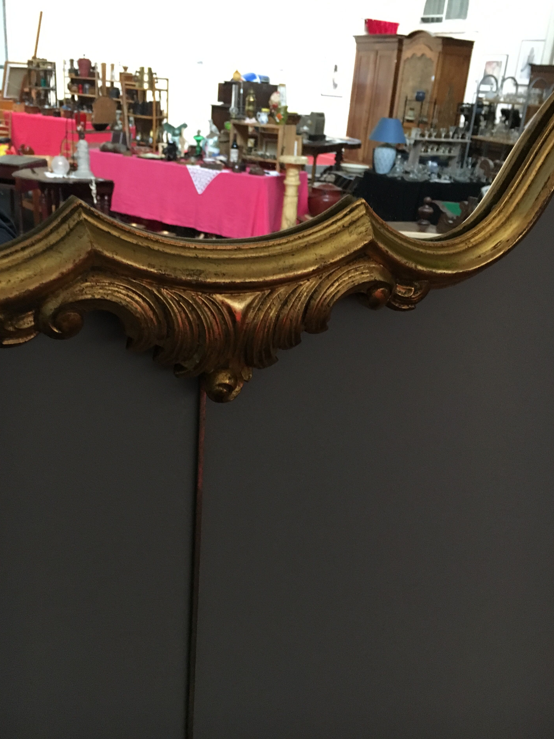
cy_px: 350
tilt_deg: -18.4
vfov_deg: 58.3
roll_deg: -2.6
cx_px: 266
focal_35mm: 31
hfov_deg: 45.4
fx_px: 662
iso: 200
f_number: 2.2
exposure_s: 1/17
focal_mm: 4.15
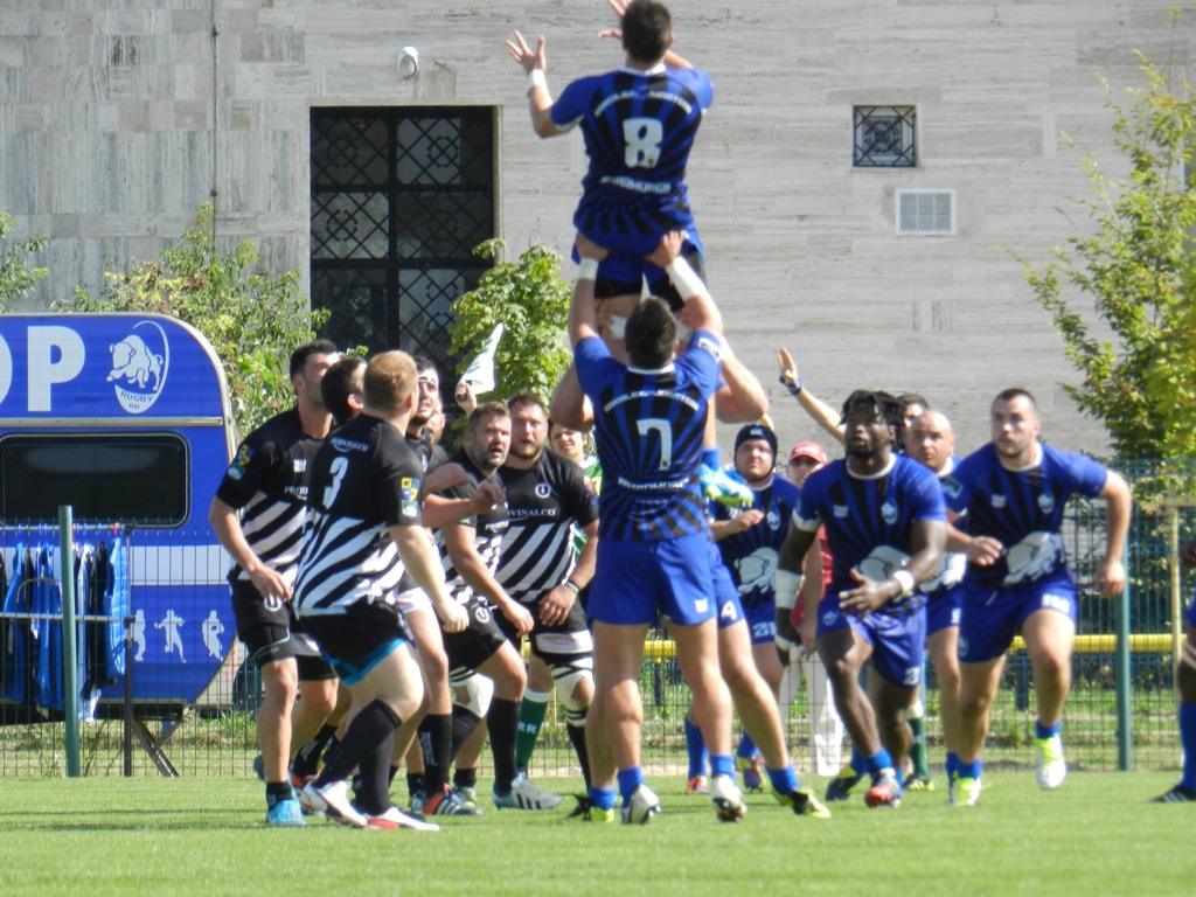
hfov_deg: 4.3
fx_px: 16101
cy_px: 448
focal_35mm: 466
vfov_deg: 3.2
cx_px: 598
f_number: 5.7
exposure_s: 1/320
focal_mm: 82.9
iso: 160
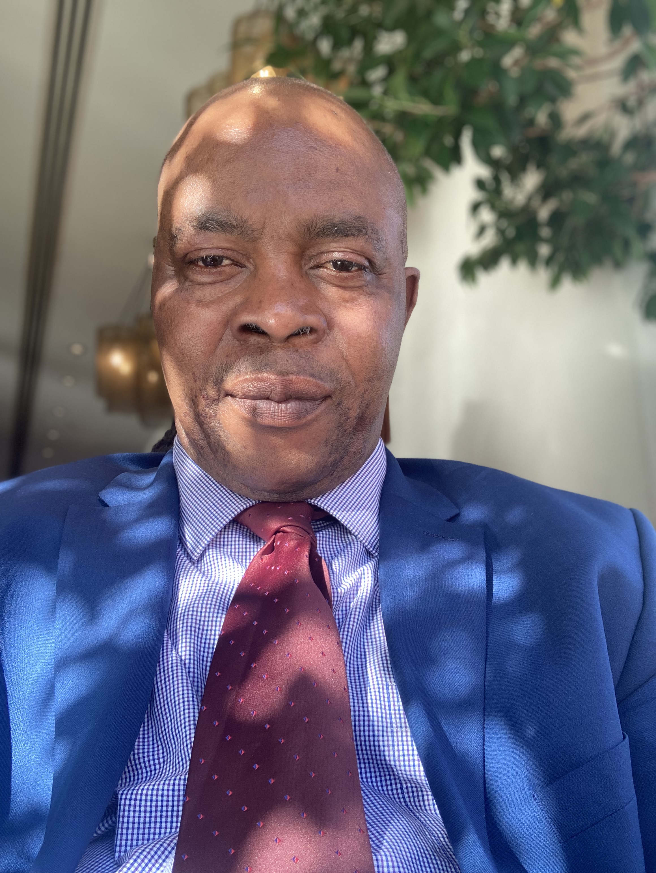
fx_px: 808
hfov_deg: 44.2
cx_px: 328
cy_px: 436
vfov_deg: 56.8
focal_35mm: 32
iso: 50
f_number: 2.2
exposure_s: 1/100
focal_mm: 2.87
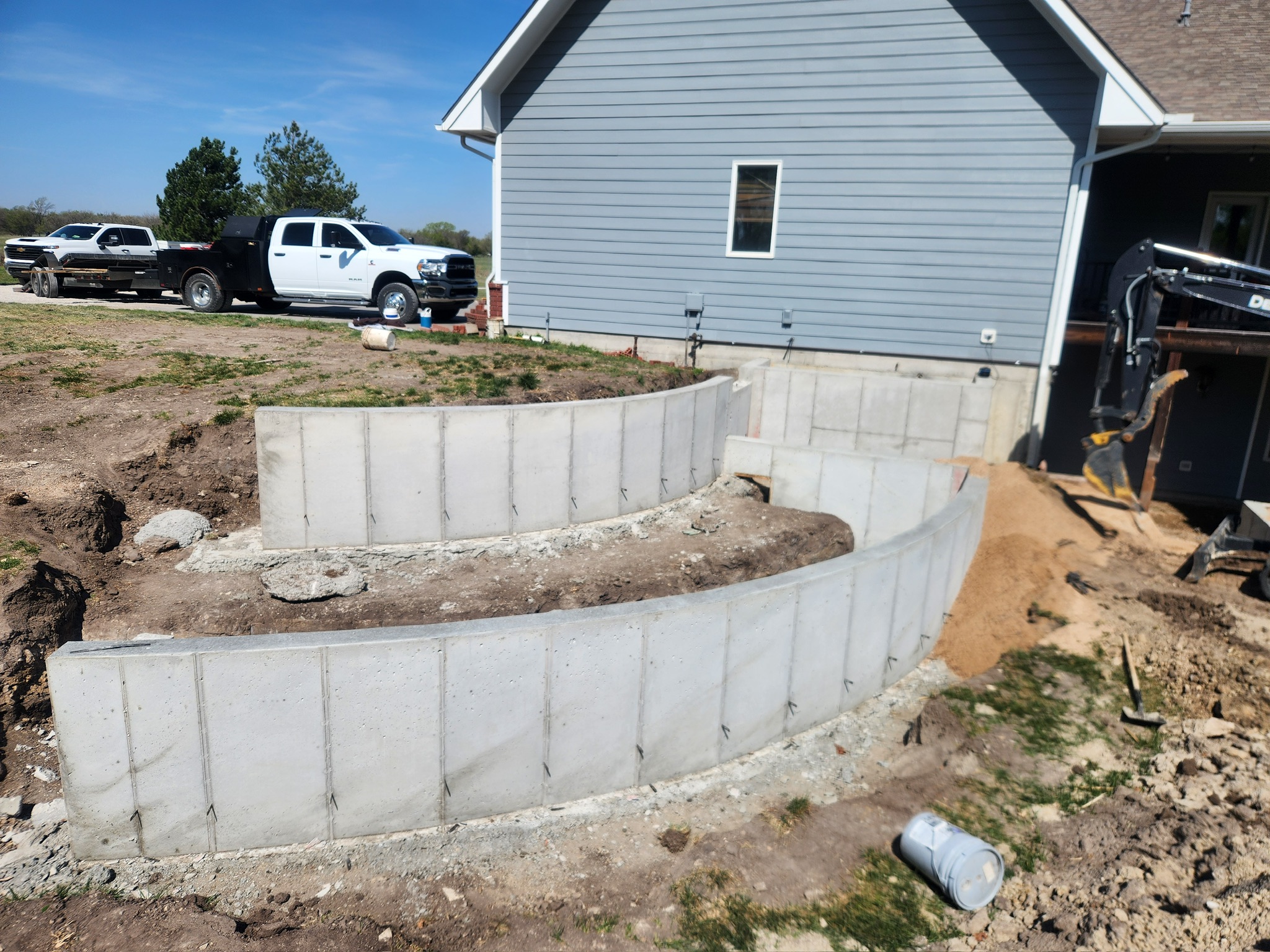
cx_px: 635
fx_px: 844
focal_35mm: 23
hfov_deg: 73.9
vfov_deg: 58.9
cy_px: 476
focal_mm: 5.4
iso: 20
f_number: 1.8
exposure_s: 1/2216
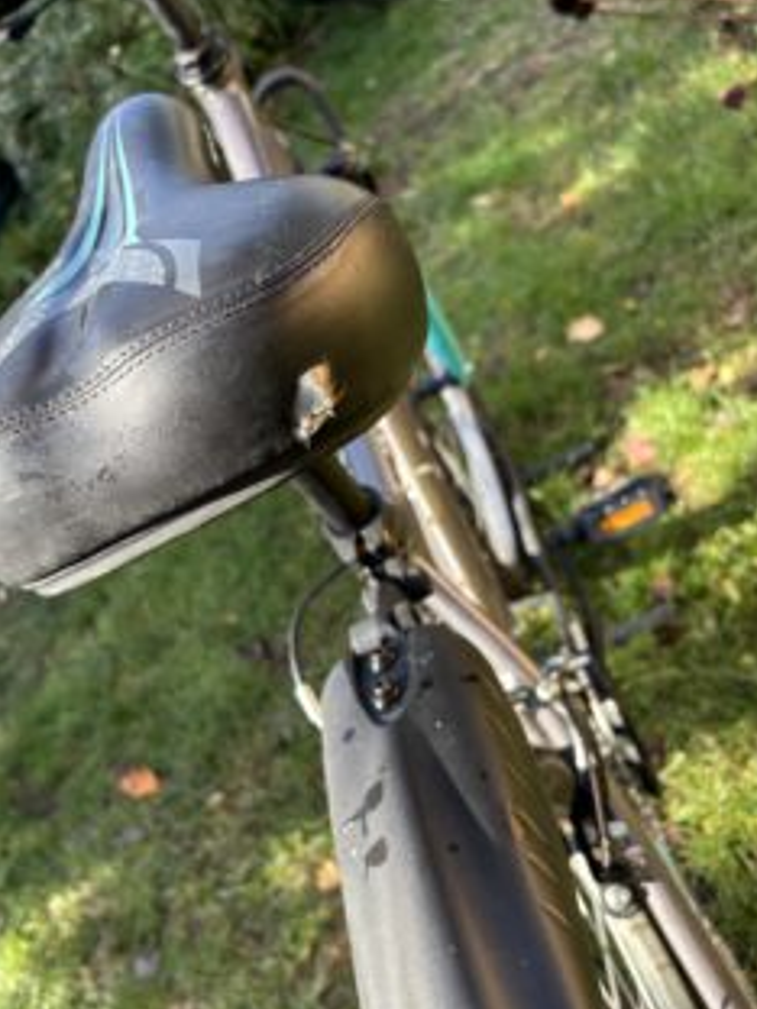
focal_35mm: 30
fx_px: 875
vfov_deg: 59.8
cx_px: 327
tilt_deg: -36.2
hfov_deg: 46.7
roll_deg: +39.7
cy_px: 569
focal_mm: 5.96
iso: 40
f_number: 1.6
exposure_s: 1/176
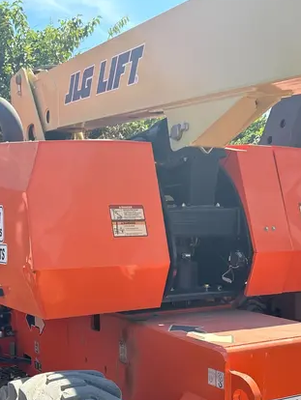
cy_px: 340
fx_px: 533
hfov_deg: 31.5
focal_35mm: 46
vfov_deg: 39.0
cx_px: 126
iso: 50
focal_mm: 5.7
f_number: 1.5
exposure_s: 1/1159
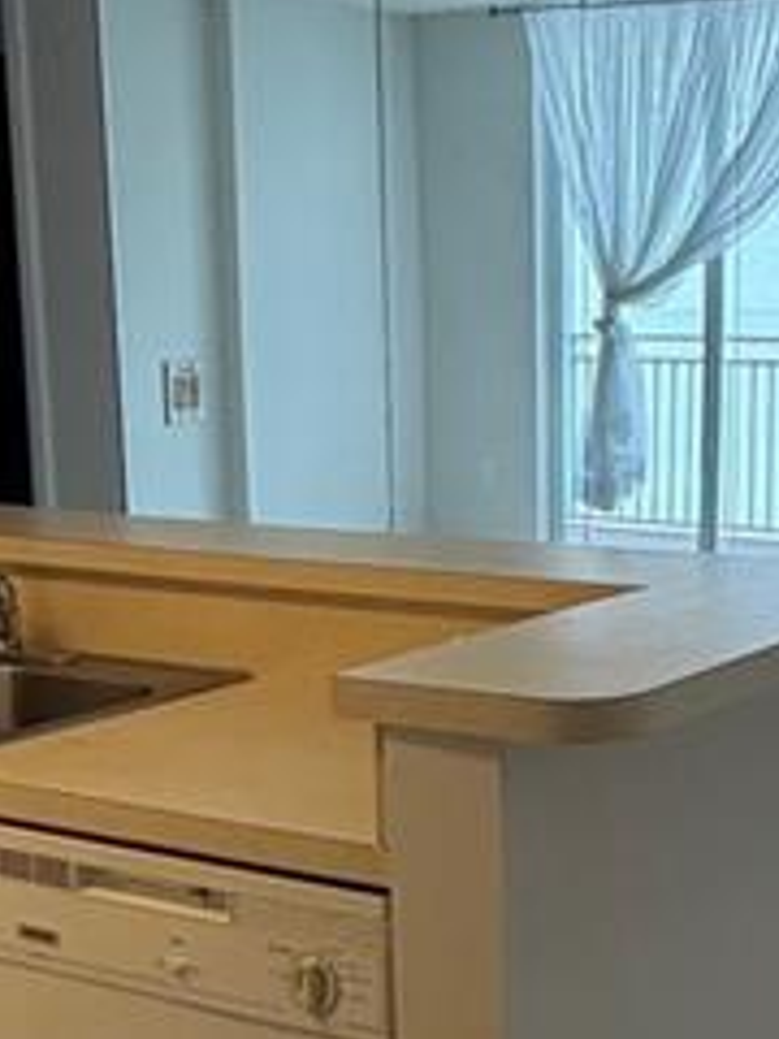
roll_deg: +1.2
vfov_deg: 27.4
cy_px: 784
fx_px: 2100
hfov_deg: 20.9
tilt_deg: -13.1
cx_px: 554
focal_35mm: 70
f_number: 2.2
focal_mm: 2.22
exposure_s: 1/120
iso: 80
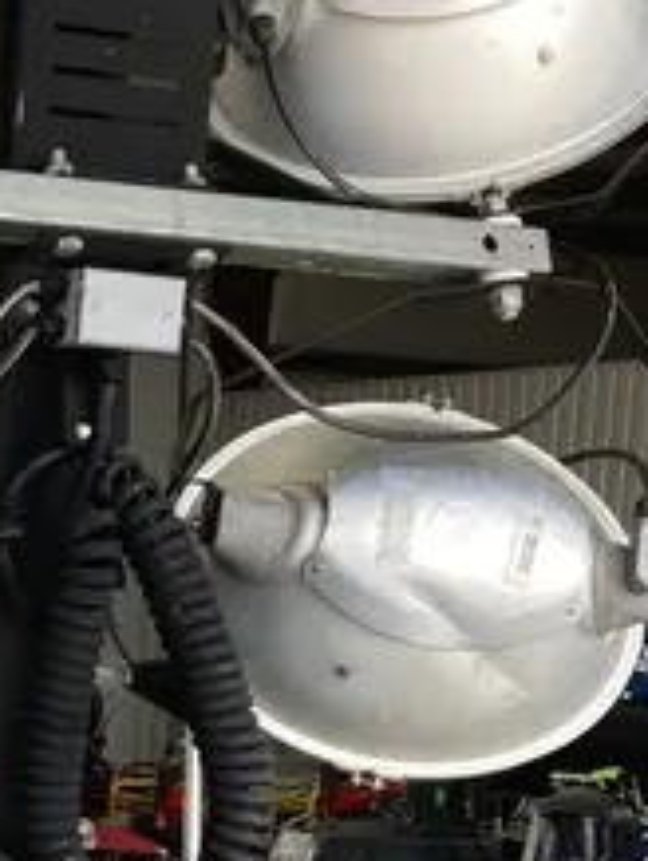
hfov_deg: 14.6
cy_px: 970
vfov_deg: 19.8
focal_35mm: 94
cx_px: -340
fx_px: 2342
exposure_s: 1/120
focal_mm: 3.99
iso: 25
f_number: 1.8
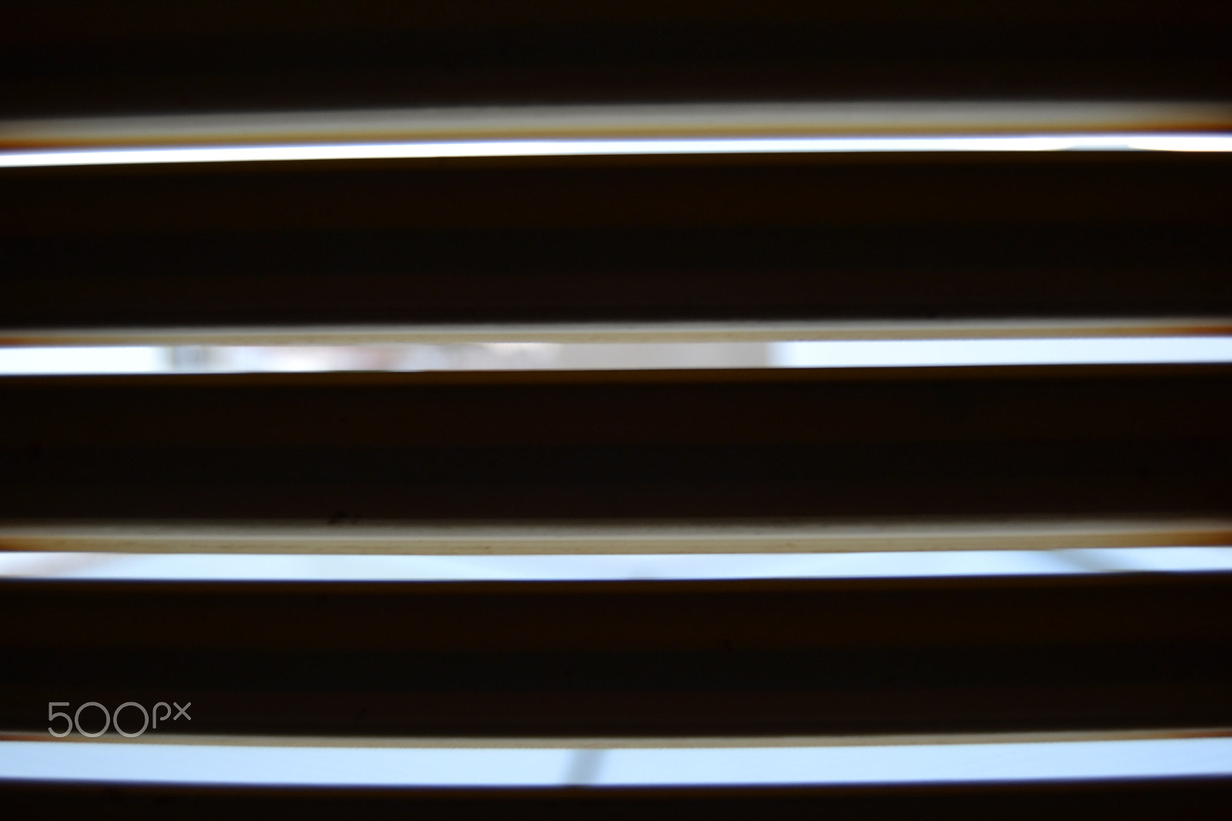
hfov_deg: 42.3
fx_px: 1591
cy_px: 410
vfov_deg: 28.9
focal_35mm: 46
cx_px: 616
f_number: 4.5
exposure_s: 1/10
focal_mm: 31
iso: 200
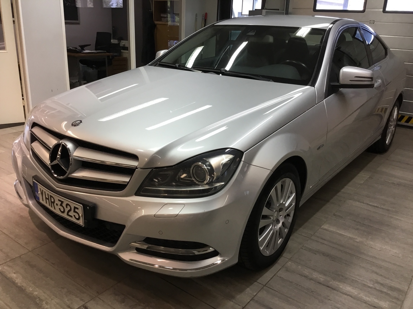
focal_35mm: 31
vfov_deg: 45.4
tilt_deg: -18.7
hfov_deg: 58.4
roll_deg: -1.8
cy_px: 154
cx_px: 206
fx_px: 370
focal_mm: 3.3
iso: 32
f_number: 2.4
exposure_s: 1/33
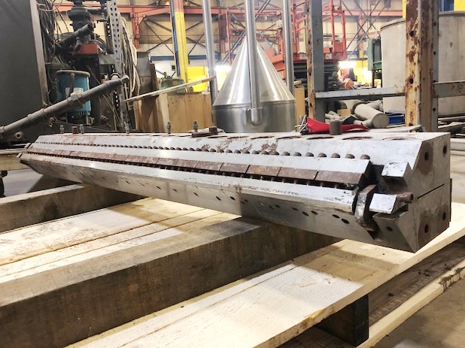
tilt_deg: -8.4
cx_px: 238
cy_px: 168
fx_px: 389
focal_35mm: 29
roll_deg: +4.3
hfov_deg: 61.7
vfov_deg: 48.2
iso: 100
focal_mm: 4
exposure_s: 1/15
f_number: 1.8
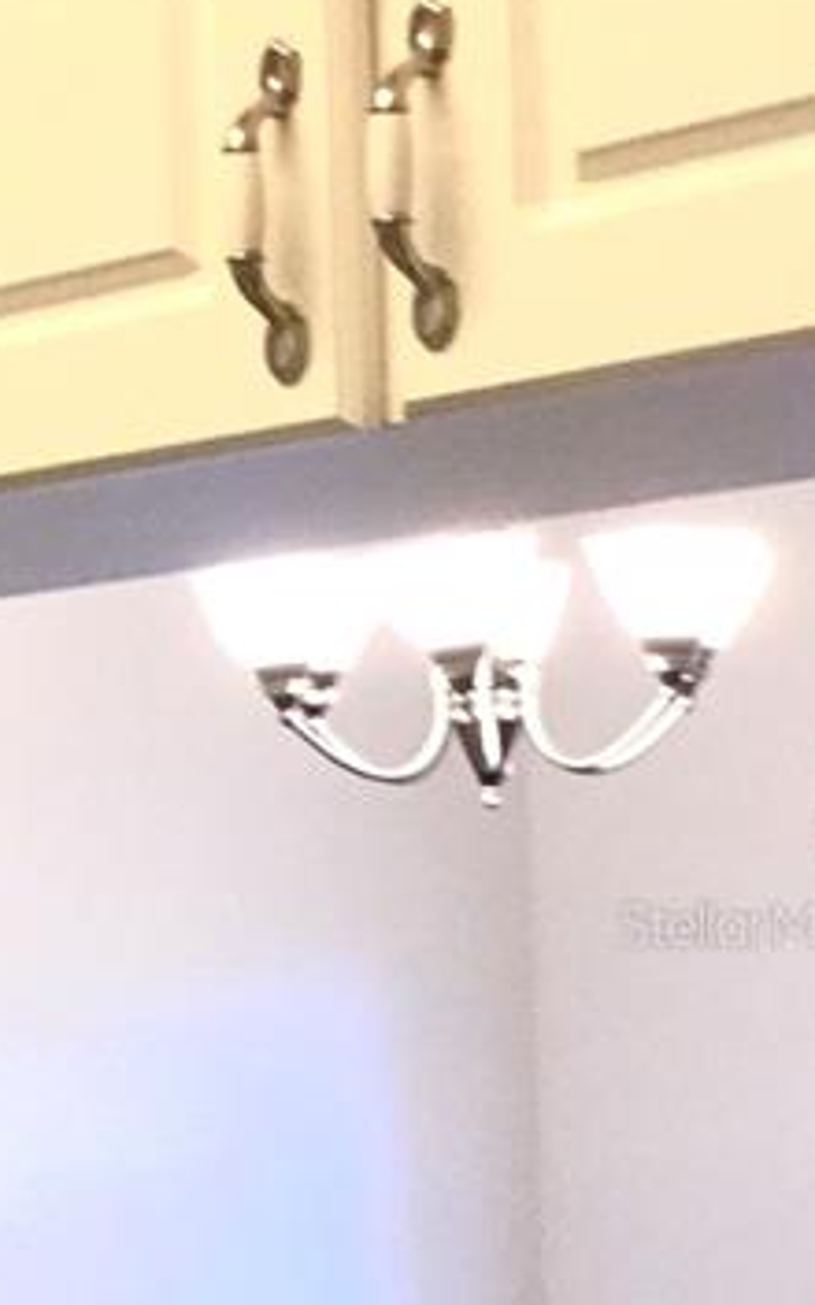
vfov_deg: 18.5
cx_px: -785
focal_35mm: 112
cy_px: 923
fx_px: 3980
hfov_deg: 10.7
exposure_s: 1/30
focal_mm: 3.3
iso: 100
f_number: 2.4
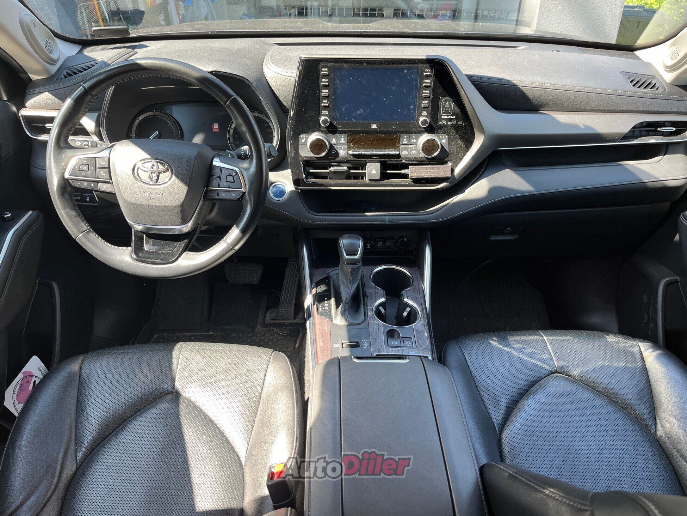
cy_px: 258
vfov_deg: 53.1
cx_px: 344
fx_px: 516
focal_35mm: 26
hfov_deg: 67.3
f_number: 1.6
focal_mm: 5.1
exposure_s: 1/122
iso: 64
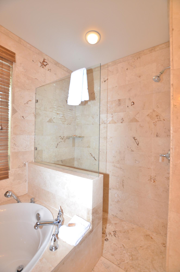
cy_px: 136
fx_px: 130
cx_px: 90
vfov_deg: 92.6
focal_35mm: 17
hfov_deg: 69.4
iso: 560
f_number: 4
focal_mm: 11.5
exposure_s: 1/60
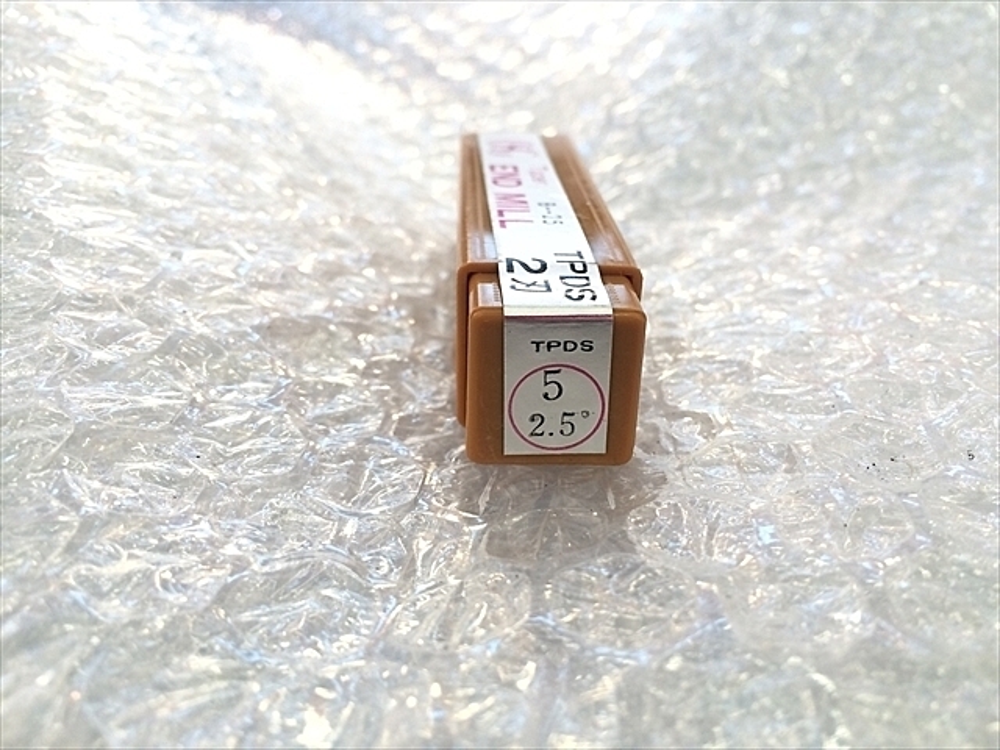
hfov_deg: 61.7
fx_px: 838
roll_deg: +0.1
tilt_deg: -39.4
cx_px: 500
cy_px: 375
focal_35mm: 29
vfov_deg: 48.2
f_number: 2.2
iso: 40
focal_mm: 4.15
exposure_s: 1/40
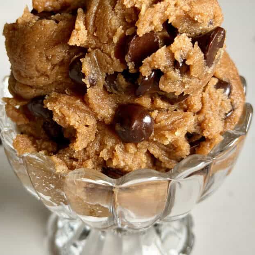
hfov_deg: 26.1
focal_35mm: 66
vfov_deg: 26.1
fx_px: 550
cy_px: 113
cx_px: 113
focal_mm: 6.8
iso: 200
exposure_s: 1/60
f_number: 1.8
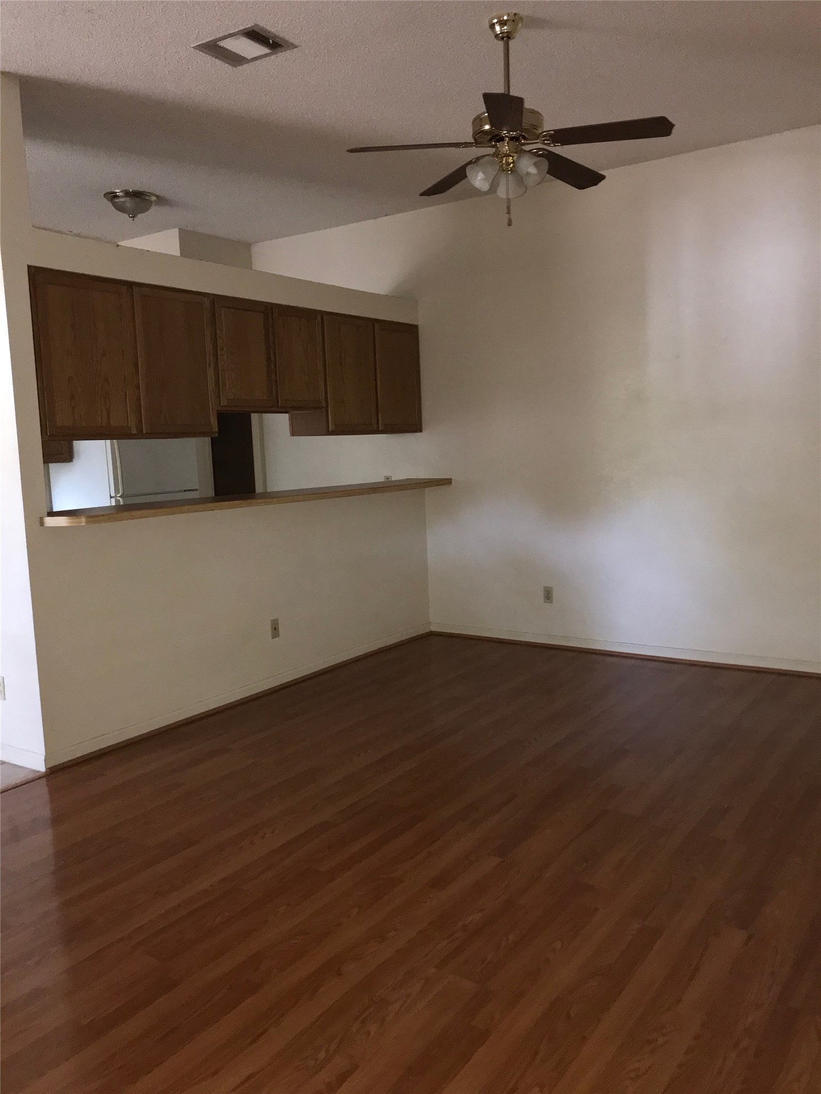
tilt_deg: -4.7
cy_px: 547
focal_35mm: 28
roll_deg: +1.6
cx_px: 410
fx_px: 885
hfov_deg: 49.7
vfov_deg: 63.4
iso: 125
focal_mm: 3.99
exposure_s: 1/16
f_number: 1.8
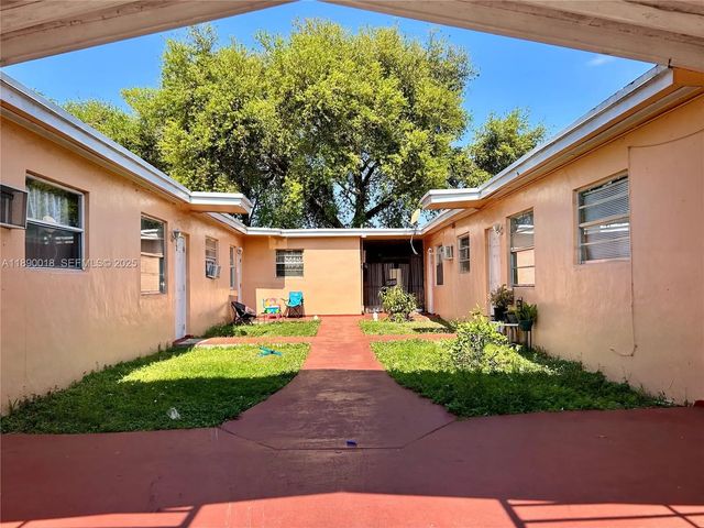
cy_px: 264
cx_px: 352
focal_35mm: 26
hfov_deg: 67.3
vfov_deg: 53.1
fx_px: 529
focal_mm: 5.7
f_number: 1.5
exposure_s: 1/2008
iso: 50
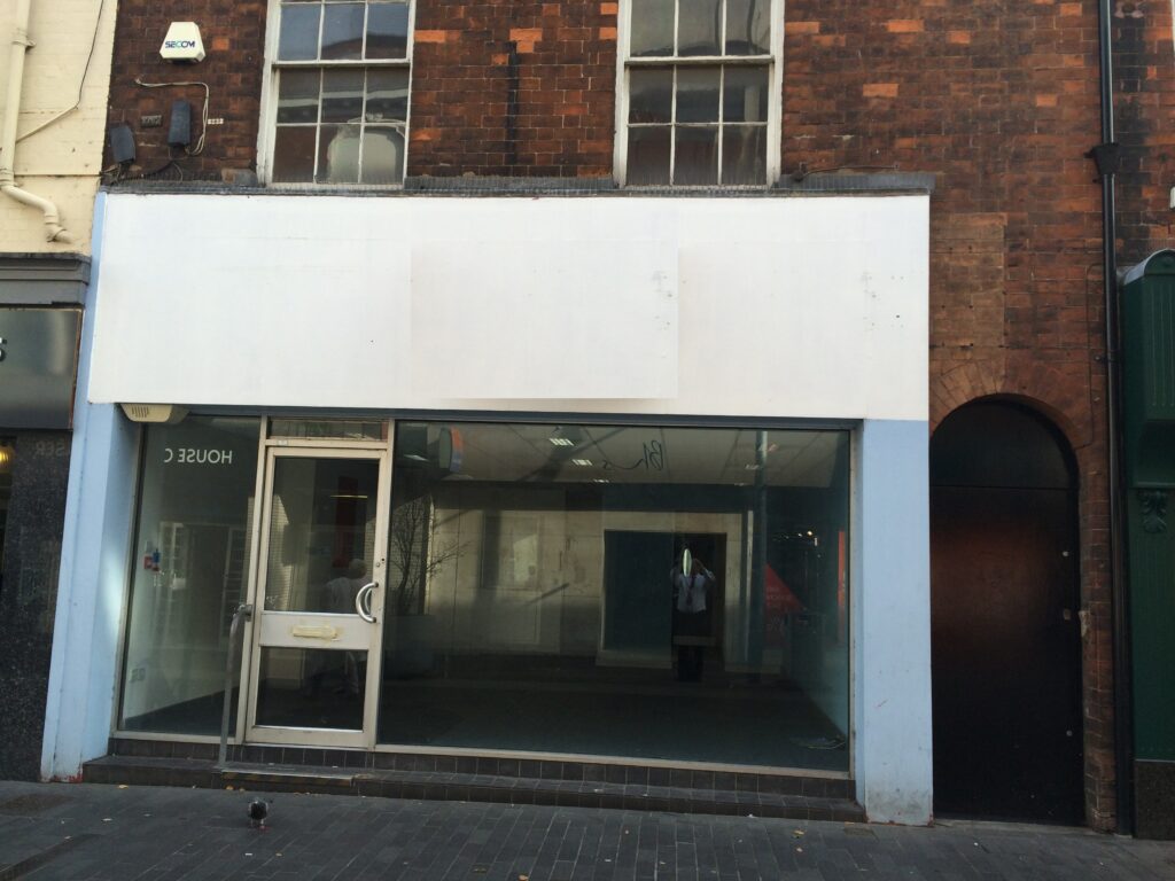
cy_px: 440
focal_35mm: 30
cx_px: 588
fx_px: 1018
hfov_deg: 60.0
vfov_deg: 46.8
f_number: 2.2
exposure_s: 1/370
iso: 32
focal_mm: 4.12
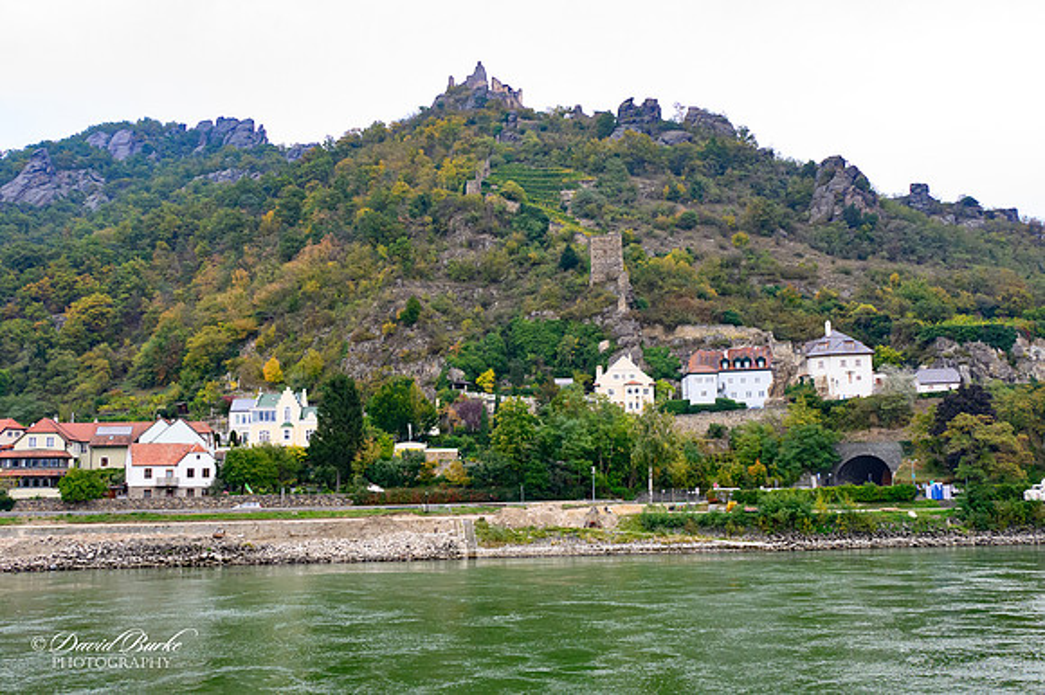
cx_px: 522
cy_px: 348
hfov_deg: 53.2
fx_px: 1044
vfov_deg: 36.8
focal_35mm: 36
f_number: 8
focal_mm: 24
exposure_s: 1/400
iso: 2000
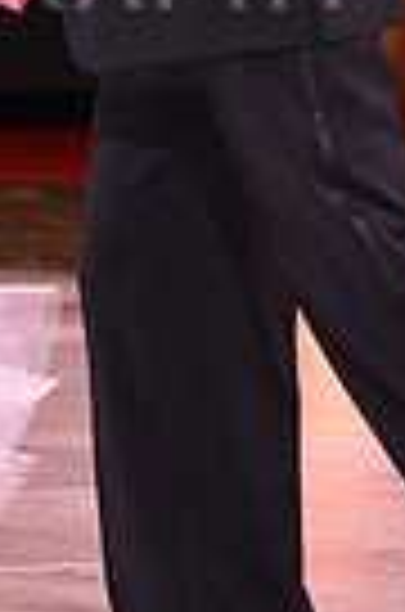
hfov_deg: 2.4
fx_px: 9769
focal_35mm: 576
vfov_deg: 3.6
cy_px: -58
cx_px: -187
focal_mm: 135
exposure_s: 1/250
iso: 1600
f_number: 5.6
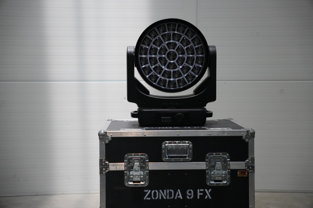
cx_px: 156
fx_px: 445
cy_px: 104
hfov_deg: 38.8
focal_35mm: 51
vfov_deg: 26.4
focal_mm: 34.1
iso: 4000
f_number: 2.8
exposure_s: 1/160
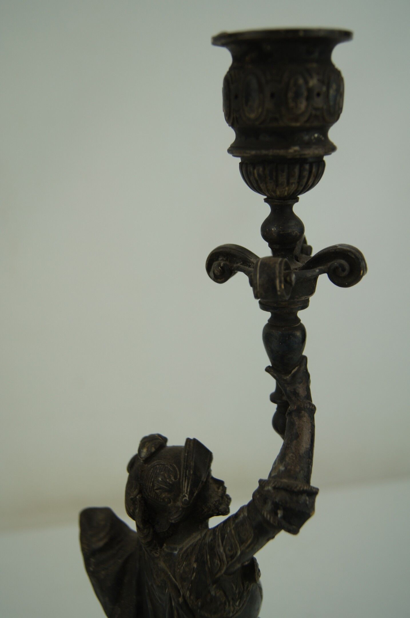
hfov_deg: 31.8
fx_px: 720
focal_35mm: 42
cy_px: 309
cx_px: 205
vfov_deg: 46.5
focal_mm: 28
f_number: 4.5
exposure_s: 1/160
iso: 100
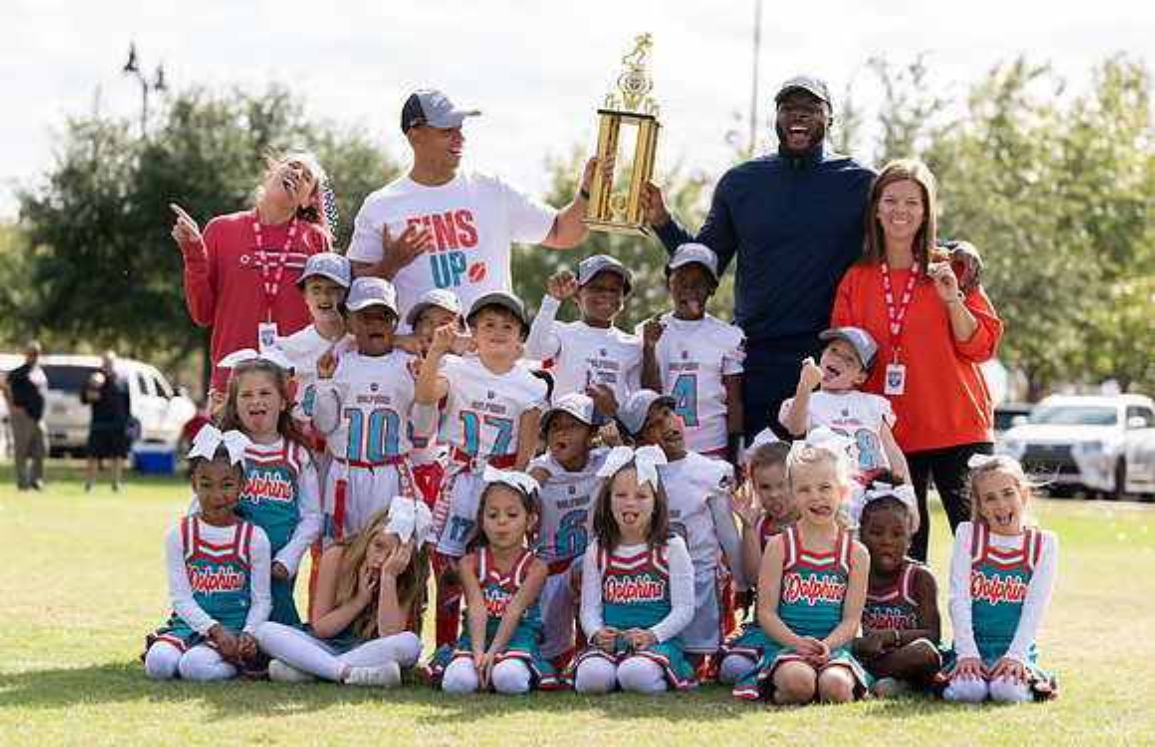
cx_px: 596
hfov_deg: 20.8
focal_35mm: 99
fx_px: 3143
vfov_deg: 13.5
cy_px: 411
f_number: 3.2
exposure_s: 1/1000
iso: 100
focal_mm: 91
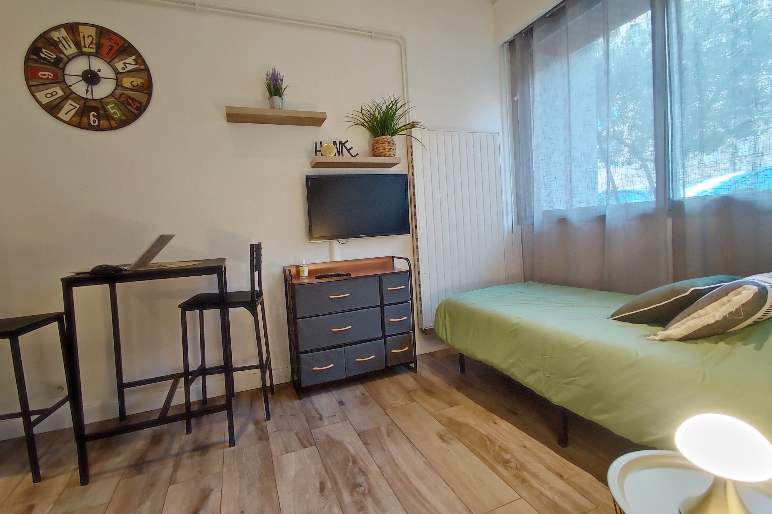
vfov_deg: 73.7
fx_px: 343
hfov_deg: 96.7
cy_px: 243
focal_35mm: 16
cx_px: 382
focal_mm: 1.65
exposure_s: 1/33
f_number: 2.2
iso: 561
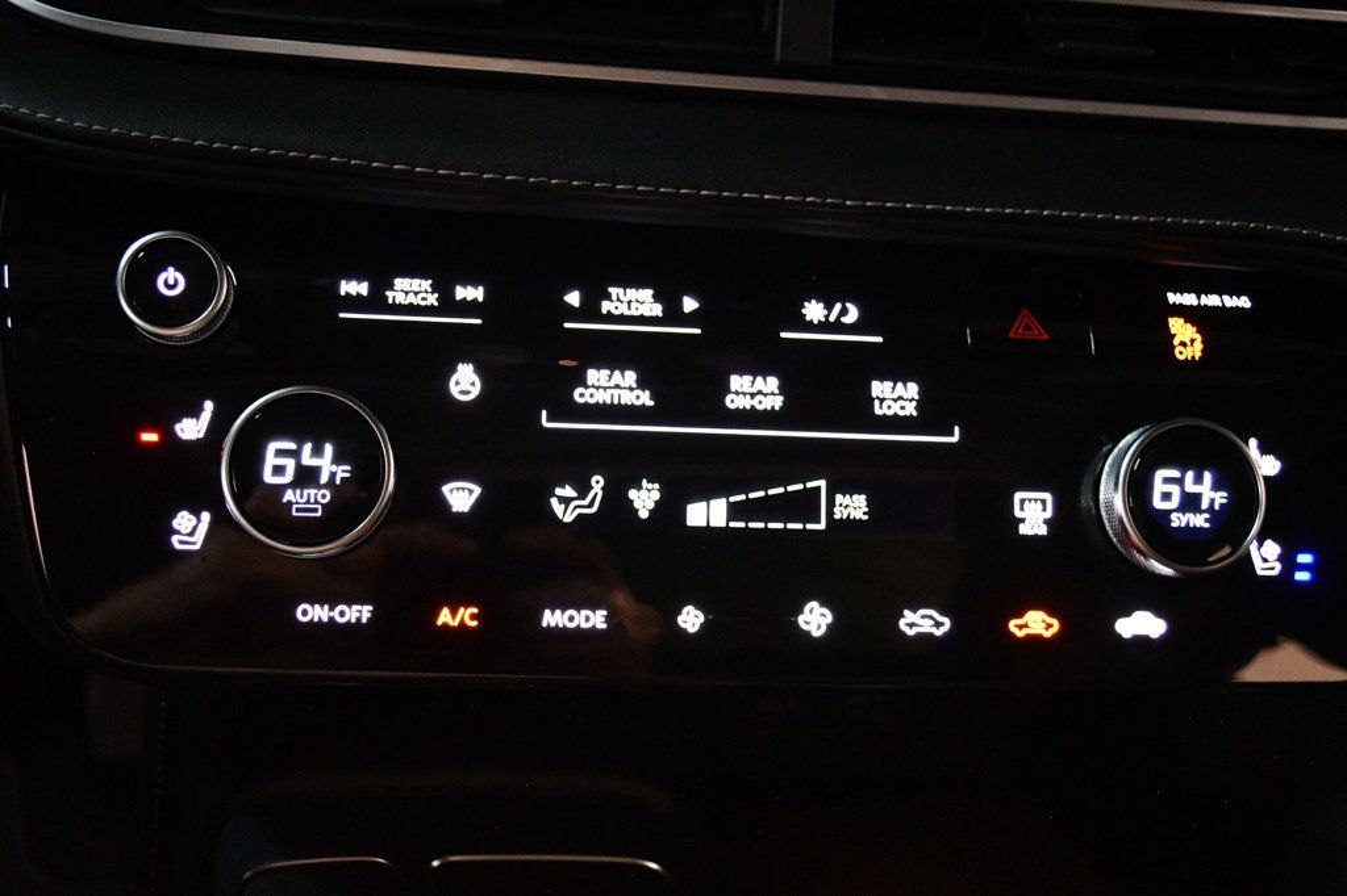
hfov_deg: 43.6
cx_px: 674
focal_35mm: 45
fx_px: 1683
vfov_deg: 29.8
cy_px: 448
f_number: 4.5
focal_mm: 30
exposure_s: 1/60
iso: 5000
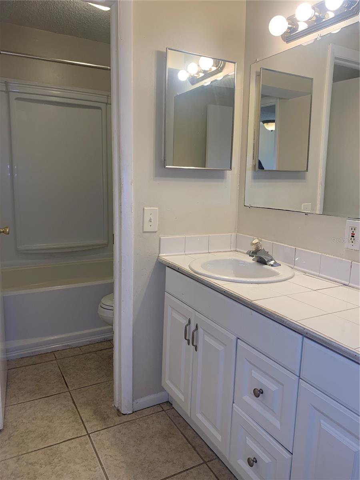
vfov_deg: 67.3
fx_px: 361
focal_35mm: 26
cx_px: 180
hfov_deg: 53.1
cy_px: 240
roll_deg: -0.8
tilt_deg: -8.2
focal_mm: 4.25
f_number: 1.8
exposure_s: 1/120
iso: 64
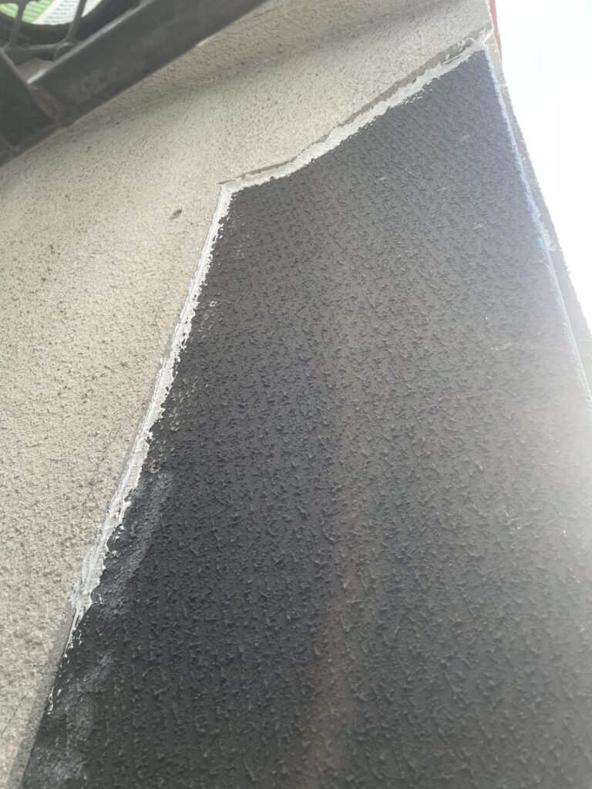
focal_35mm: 26
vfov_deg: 67.3
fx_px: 593
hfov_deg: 53.1
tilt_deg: +41.8
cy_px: 394
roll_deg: -7.0
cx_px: 296
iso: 32
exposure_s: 1/292
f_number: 1.6
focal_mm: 4.2
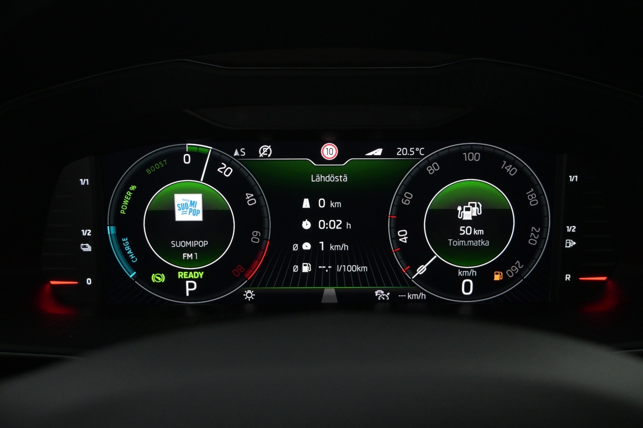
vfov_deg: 32.4
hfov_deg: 47.2
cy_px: 214
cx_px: 322
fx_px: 737
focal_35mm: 41
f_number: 4.5
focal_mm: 27.5
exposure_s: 1/80
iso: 2500
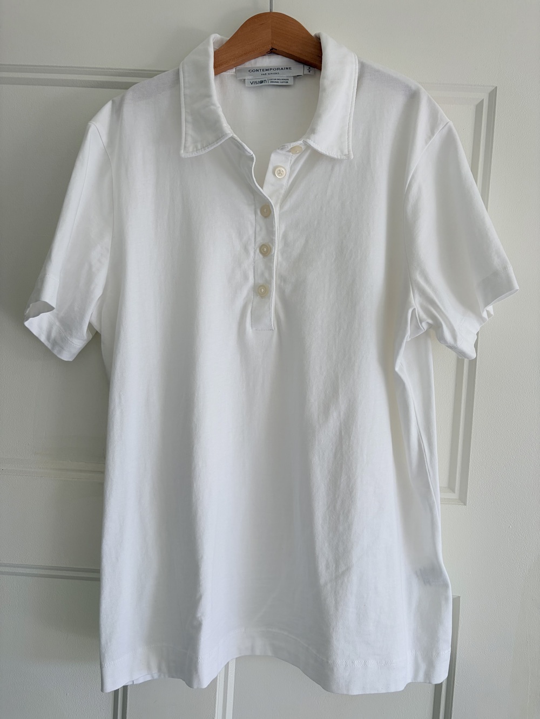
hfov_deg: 53.1
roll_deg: -3.1
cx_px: 270
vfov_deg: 67.3
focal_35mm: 26
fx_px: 541
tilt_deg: -1.4
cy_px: 360
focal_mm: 5.96
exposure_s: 1/290
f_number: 1.6
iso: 40
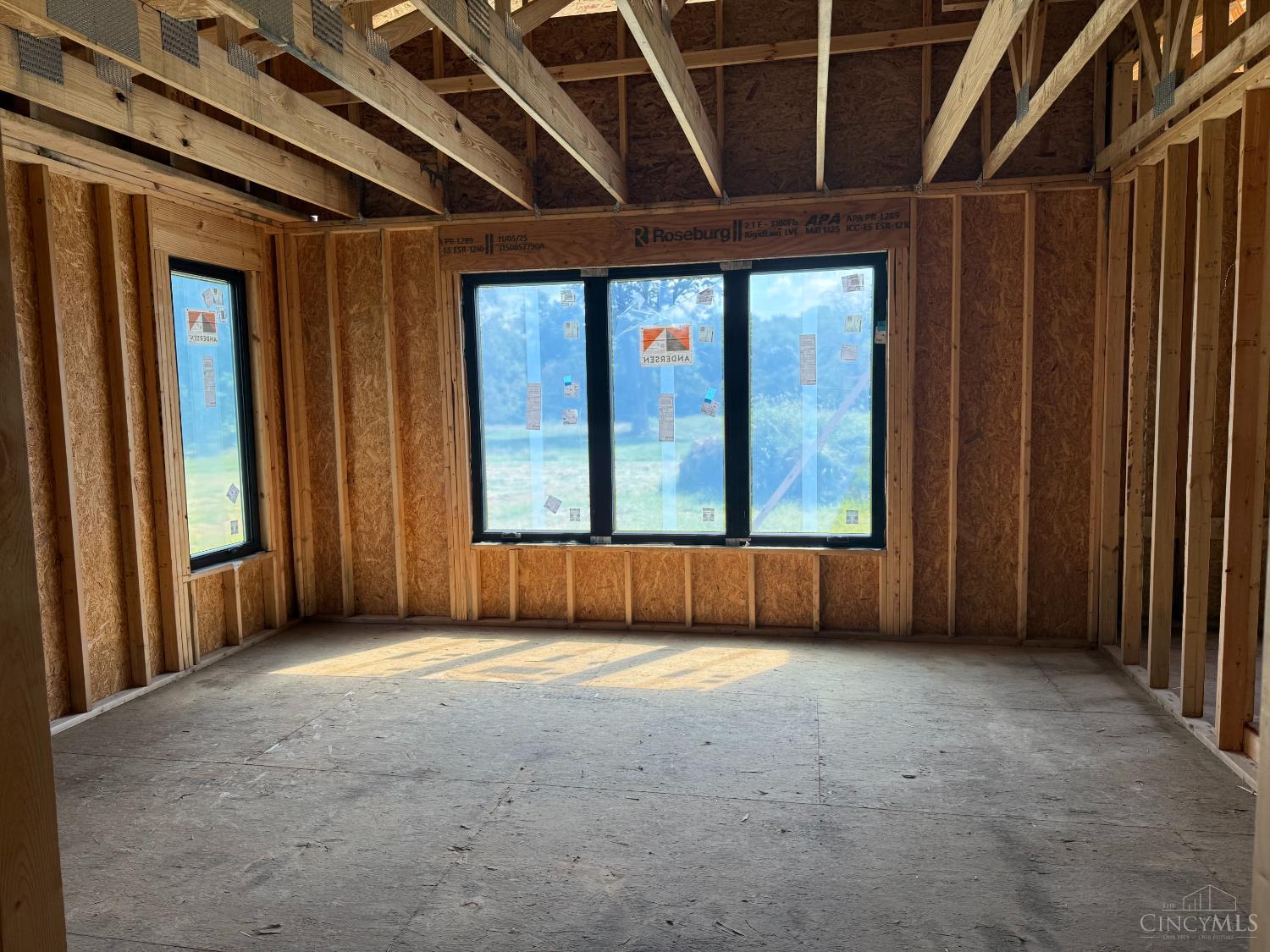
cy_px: 476
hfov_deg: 71.6
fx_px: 881
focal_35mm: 24
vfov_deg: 56.8
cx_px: 635
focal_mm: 6.76
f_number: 1.78
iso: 80
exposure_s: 1/423
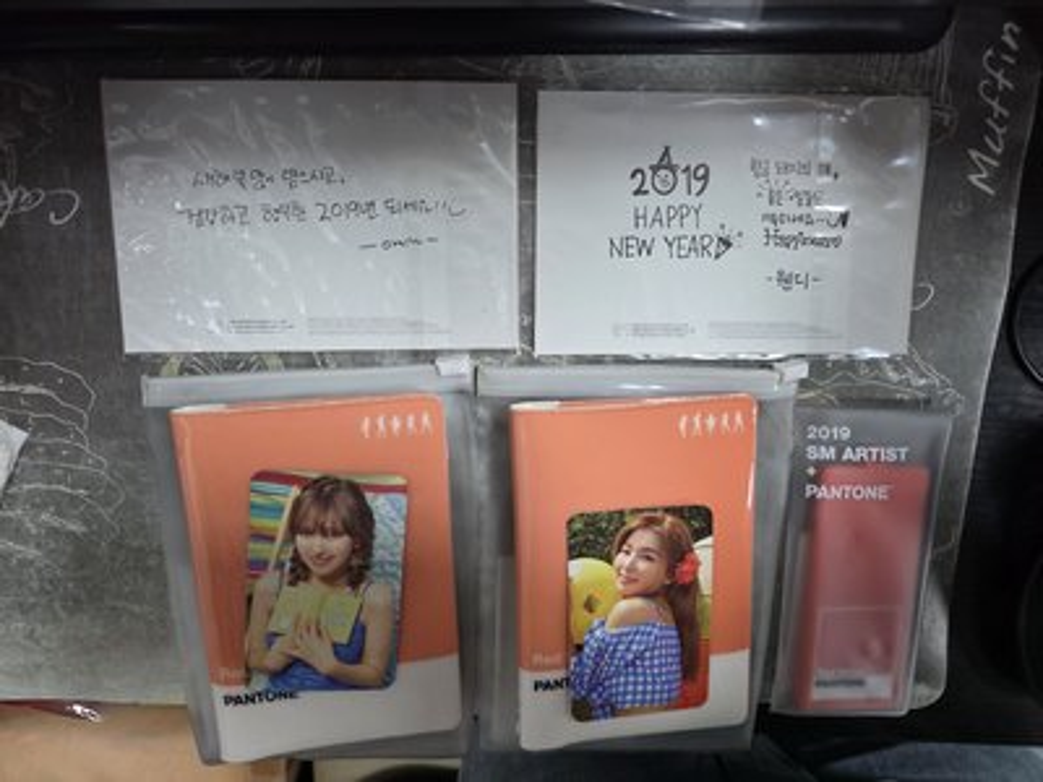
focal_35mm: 23
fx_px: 693
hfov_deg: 73.9
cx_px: 522
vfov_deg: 58.9
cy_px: 391
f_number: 1.7
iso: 320
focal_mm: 6.3
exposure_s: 1/120
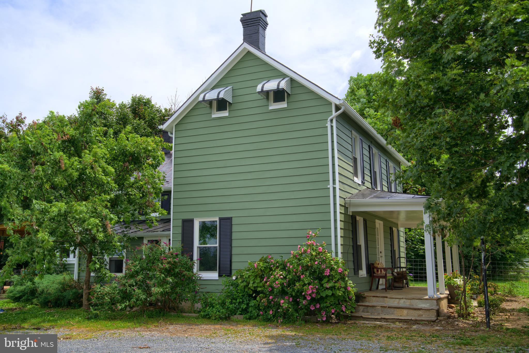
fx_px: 529
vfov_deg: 36.9
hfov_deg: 53.1
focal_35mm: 36
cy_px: 176
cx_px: 264
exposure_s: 1/8
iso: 100
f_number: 11
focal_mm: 36
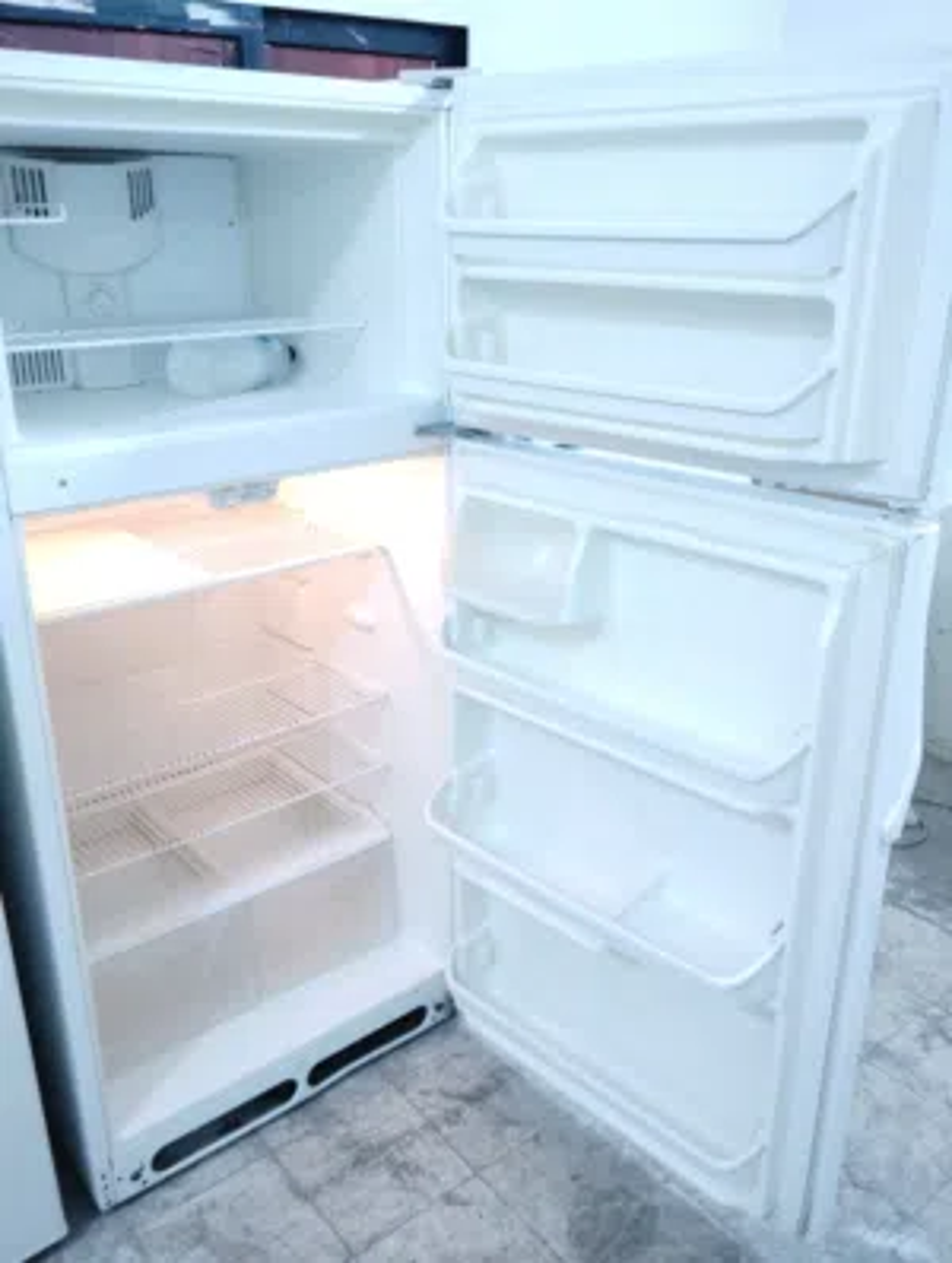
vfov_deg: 61.6
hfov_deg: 48.4
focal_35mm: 29
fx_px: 1060
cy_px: 632
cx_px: 476
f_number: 1.8
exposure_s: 1/33.3
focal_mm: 4.25
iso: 363
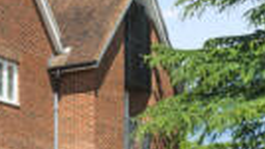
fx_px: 912
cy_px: 178
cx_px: -175
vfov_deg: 9.2
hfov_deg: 14.9
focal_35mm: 130
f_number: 7.1
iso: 320
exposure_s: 1/200
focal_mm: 35
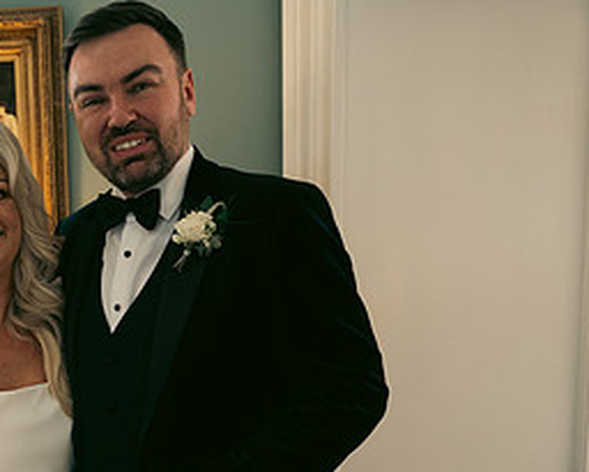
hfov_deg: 34.7
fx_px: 889
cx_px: 67
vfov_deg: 28.8
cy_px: 399
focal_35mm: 51
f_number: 3.5
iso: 1250
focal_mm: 24
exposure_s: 1/160
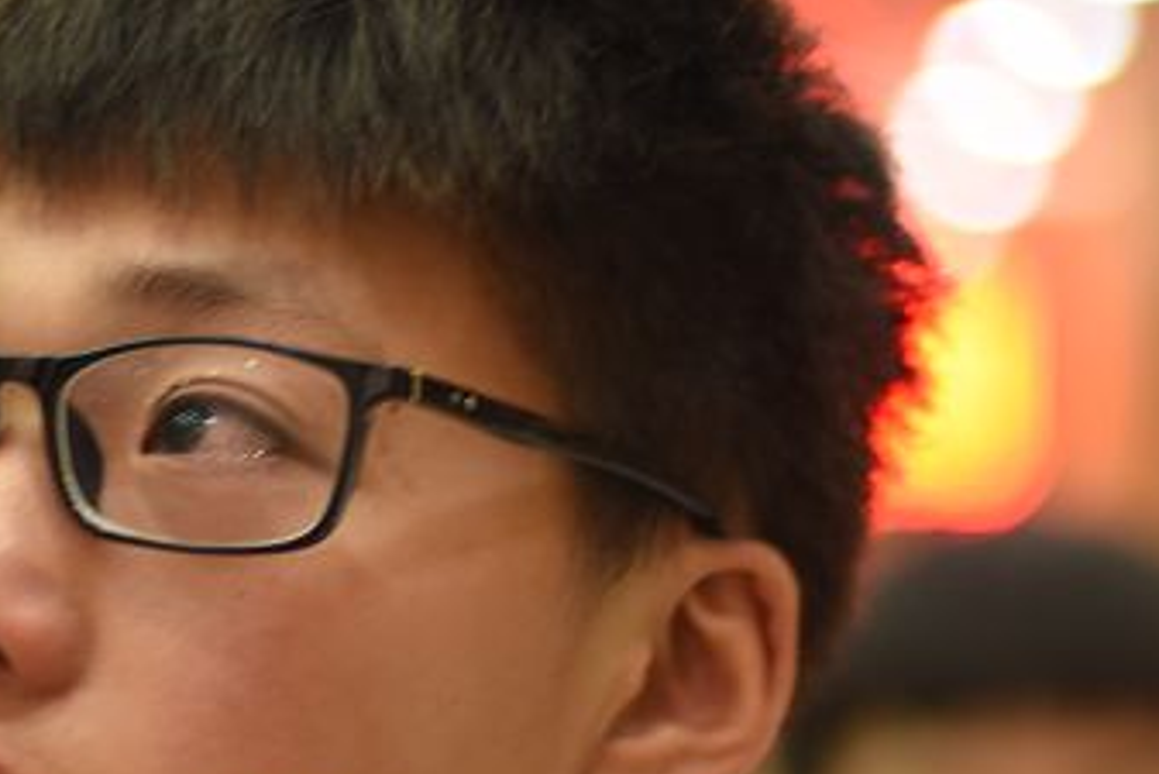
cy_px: 707
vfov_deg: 7.7
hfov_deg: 11.5
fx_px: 5733
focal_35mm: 178
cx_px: 107
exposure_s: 1/50
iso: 125
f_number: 1.4
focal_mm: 50
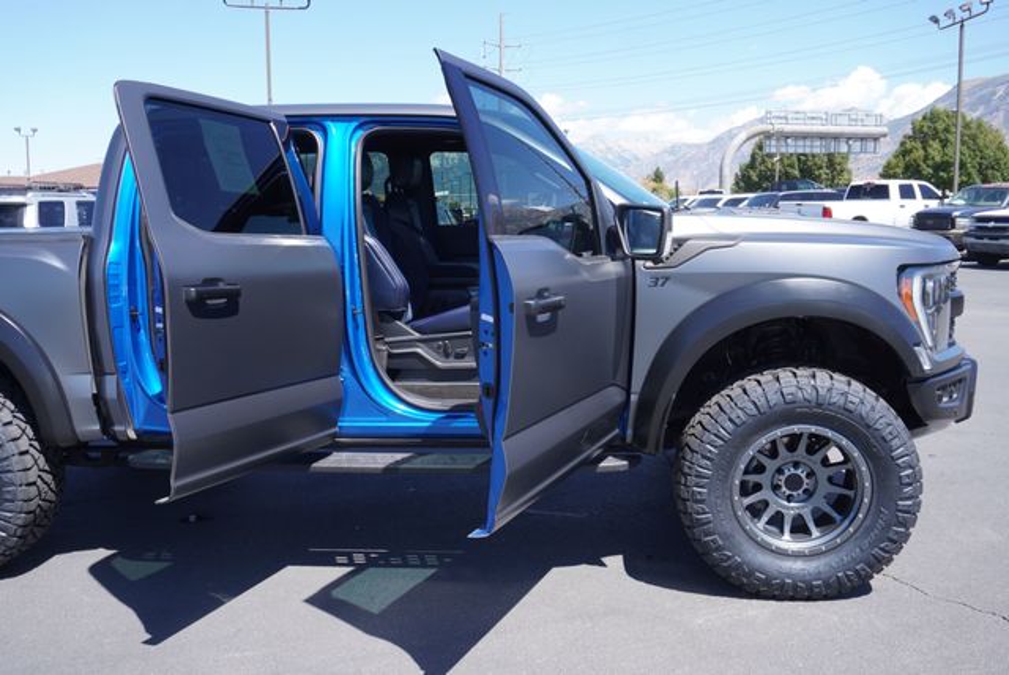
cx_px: 504
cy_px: 338
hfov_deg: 59.4
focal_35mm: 32
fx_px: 884
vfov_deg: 41.8
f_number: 6.3
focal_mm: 21
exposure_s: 1/160
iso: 100
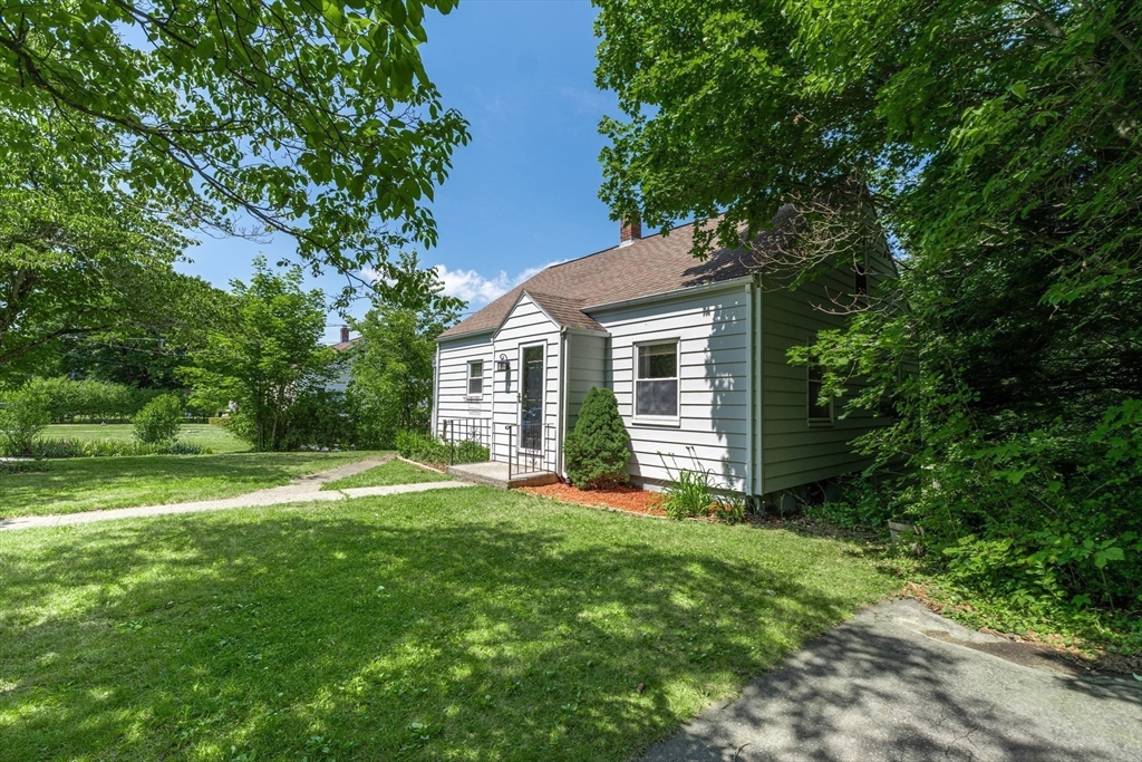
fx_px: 476
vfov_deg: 77.3
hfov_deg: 100.4
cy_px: 381
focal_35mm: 15
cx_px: 571
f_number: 8
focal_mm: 10
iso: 200
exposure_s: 1/640
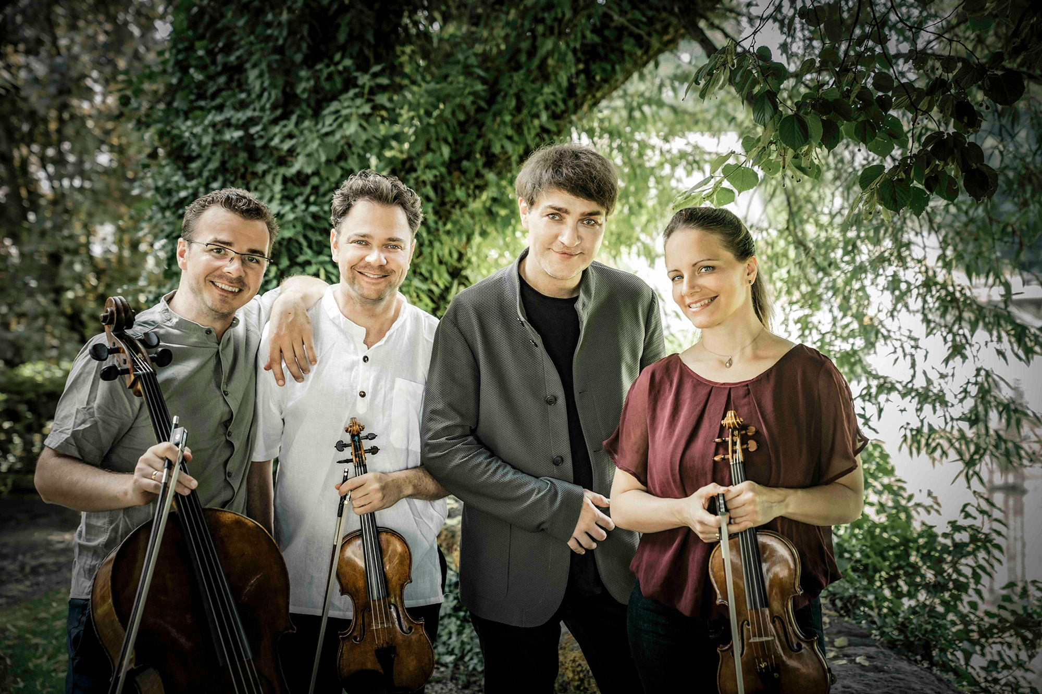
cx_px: 521
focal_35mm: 66
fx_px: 1910
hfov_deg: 30.5
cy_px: 347
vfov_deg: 20.6
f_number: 3.5
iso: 800
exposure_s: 1/200
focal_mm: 66
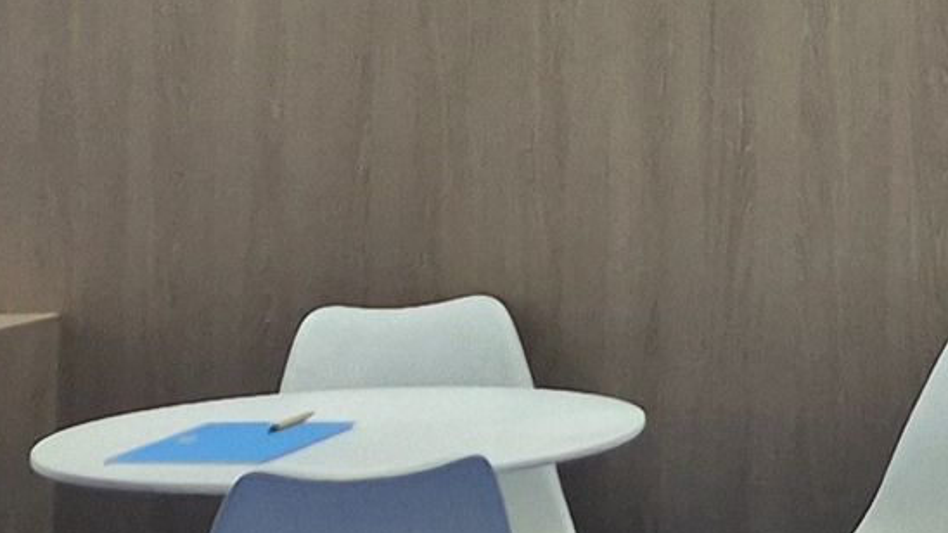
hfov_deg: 10.4
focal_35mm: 183
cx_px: 2166
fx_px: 4599
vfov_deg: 6.4
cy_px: -599
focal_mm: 5.4
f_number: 1.8
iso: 25
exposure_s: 1/196
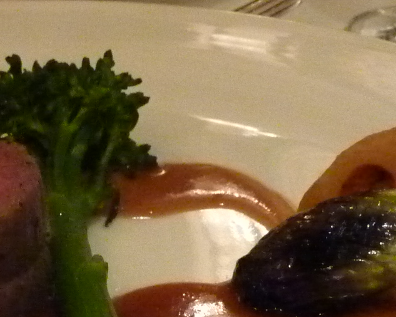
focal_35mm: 79
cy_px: 420
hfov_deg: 23.7
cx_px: 59
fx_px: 926
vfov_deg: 18.0
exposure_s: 1/25
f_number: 3.3
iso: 800
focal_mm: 4.1
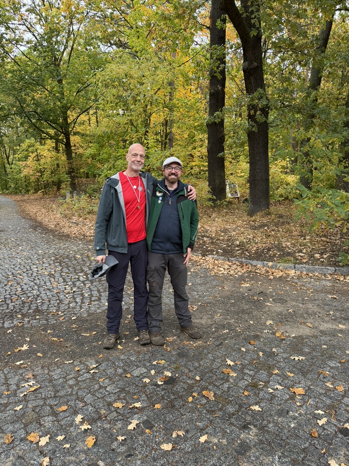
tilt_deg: -5.7
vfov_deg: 71.6
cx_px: 174
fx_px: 323
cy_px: 233
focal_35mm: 24
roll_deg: -0.6
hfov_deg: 56.8
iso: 200
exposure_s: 1/83
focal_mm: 6.76
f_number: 1.78
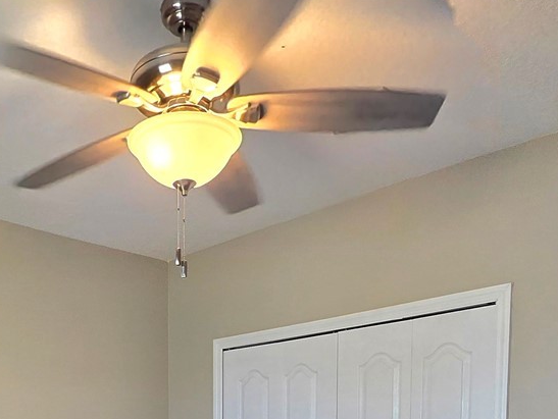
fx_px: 613
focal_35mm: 38
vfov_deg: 31.1
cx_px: 133
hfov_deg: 47.0
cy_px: 516
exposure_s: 1/60.2
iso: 100
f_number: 2.2
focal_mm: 2.2
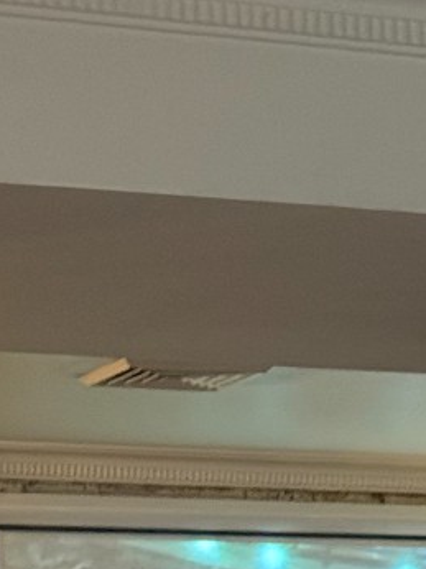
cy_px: 777
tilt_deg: +2.7
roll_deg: +1.2
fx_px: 3039
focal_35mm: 185
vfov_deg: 10.4
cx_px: 543
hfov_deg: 7.9
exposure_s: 1/25
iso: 500
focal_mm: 6.76
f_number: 1.78
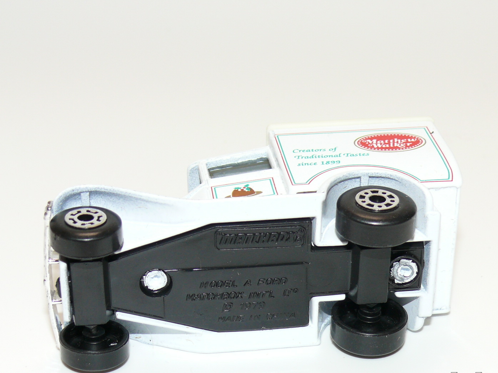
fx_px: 1238
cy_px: 213
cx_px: 257
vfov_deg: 17.2
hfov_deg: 22.8
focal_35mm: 86
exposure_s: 1/30
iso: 100
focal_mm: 11.4
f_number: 4
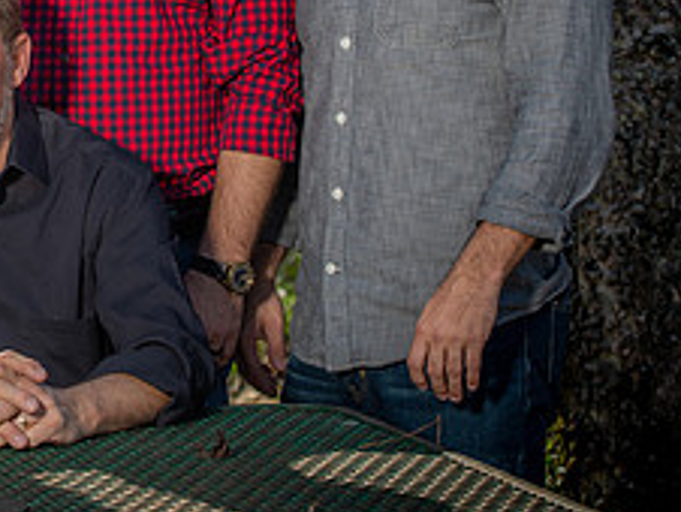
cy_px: 24
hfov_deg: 10.1
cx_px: -133
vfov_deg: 7.7
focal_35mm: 192
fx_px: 3781
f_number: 5.6
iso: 50
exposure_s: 1/250
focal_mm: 78
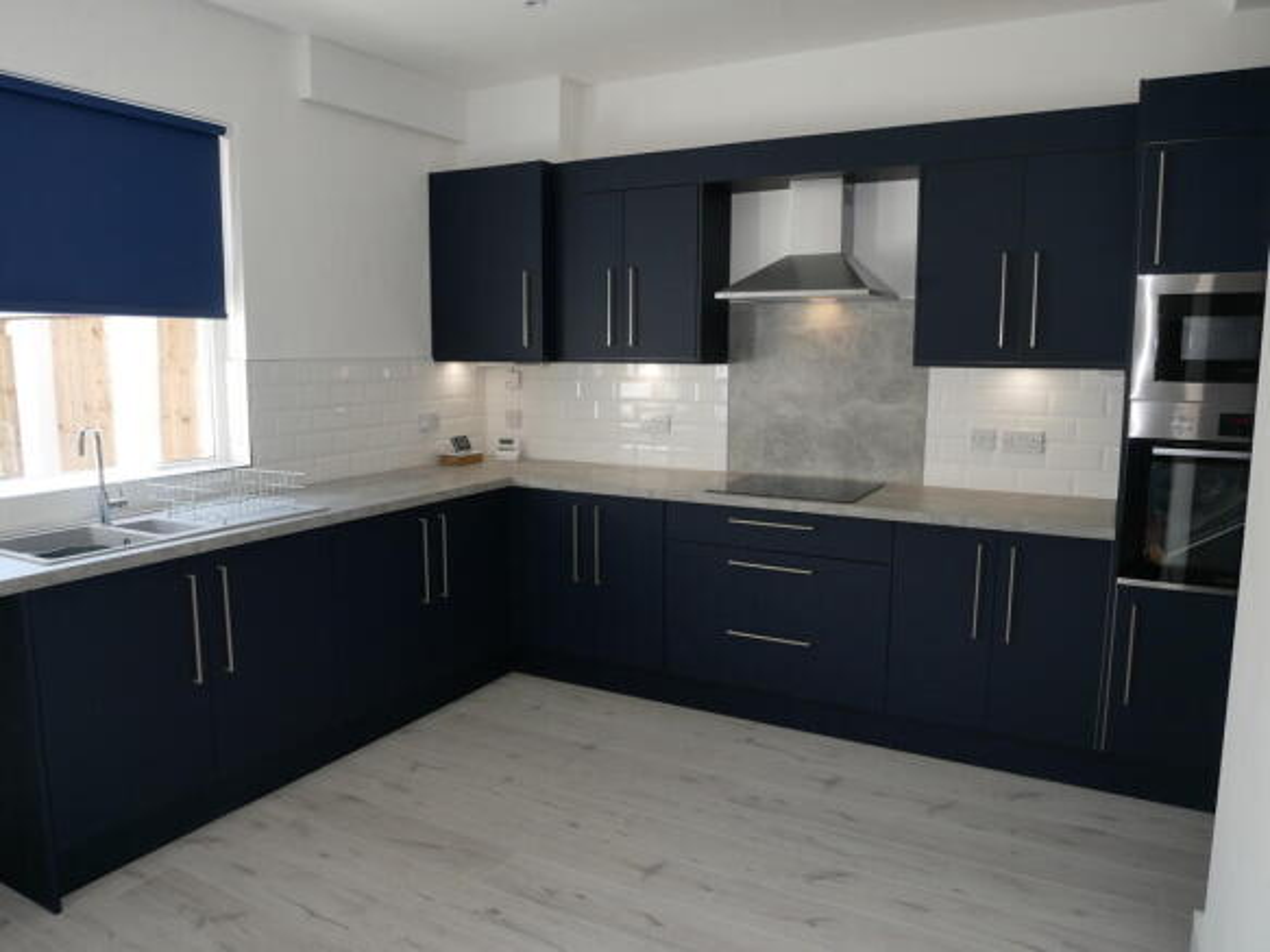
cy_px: 476
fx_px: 880
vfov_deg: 56.8
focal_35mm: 24
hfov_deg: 71.6
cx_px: 635
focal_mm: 12
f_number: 5.6
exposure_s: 1/50
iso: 200
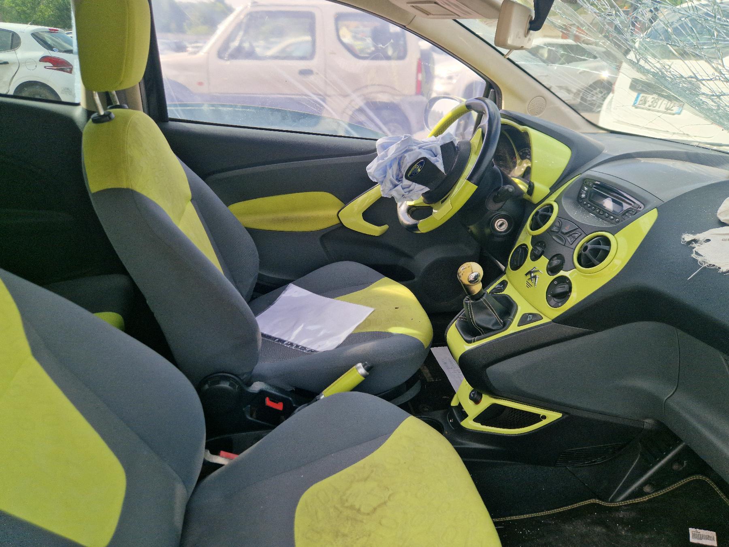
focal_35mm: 23
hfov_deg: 73.9
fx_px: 484
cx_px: 364
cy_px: 274
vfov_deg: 58.9
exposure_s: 1/500
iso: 50
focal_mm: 5.4
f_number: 1.8
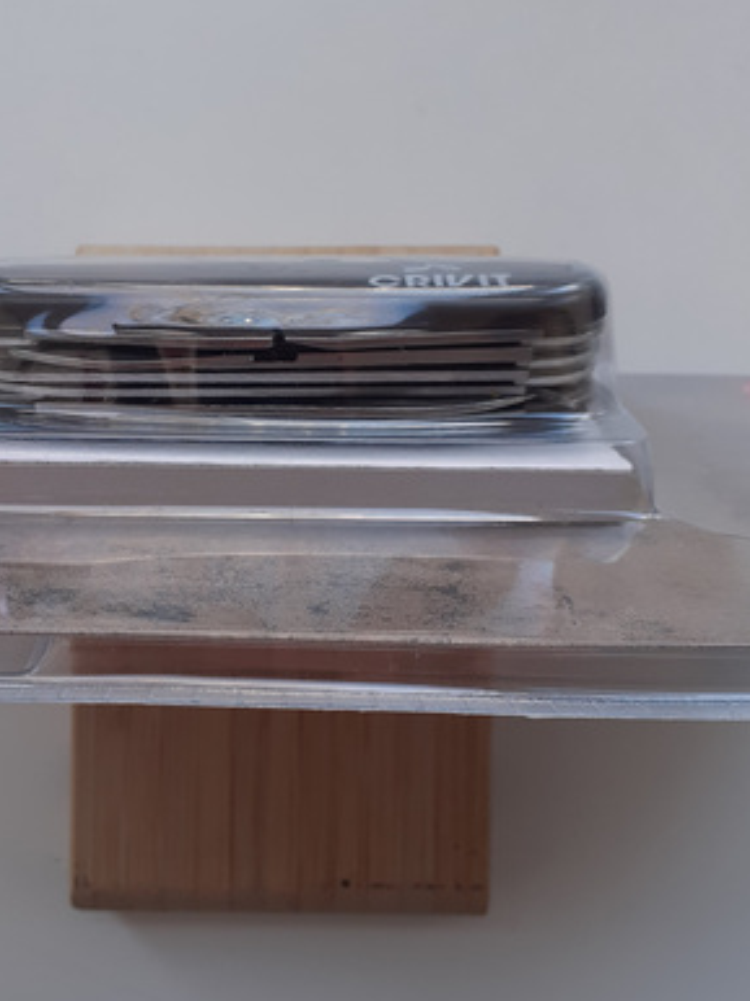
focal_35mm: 35
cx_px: 292
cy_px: 511
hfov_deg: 40.4
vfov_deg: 52.7
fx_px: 1012
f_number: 1.9
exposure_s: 1/50
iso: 40
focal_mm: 3.6
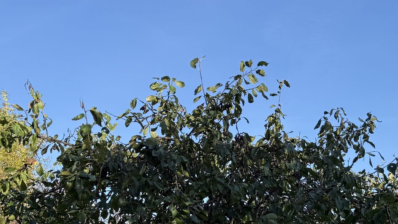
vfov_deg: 18.1
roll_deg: +2.0
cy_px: 312
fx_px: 644
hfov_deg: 34.3
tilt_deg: +2.4
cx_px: 234
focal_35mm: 61
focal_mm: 6.76
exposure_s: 1/1493
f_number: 1.78
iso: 80
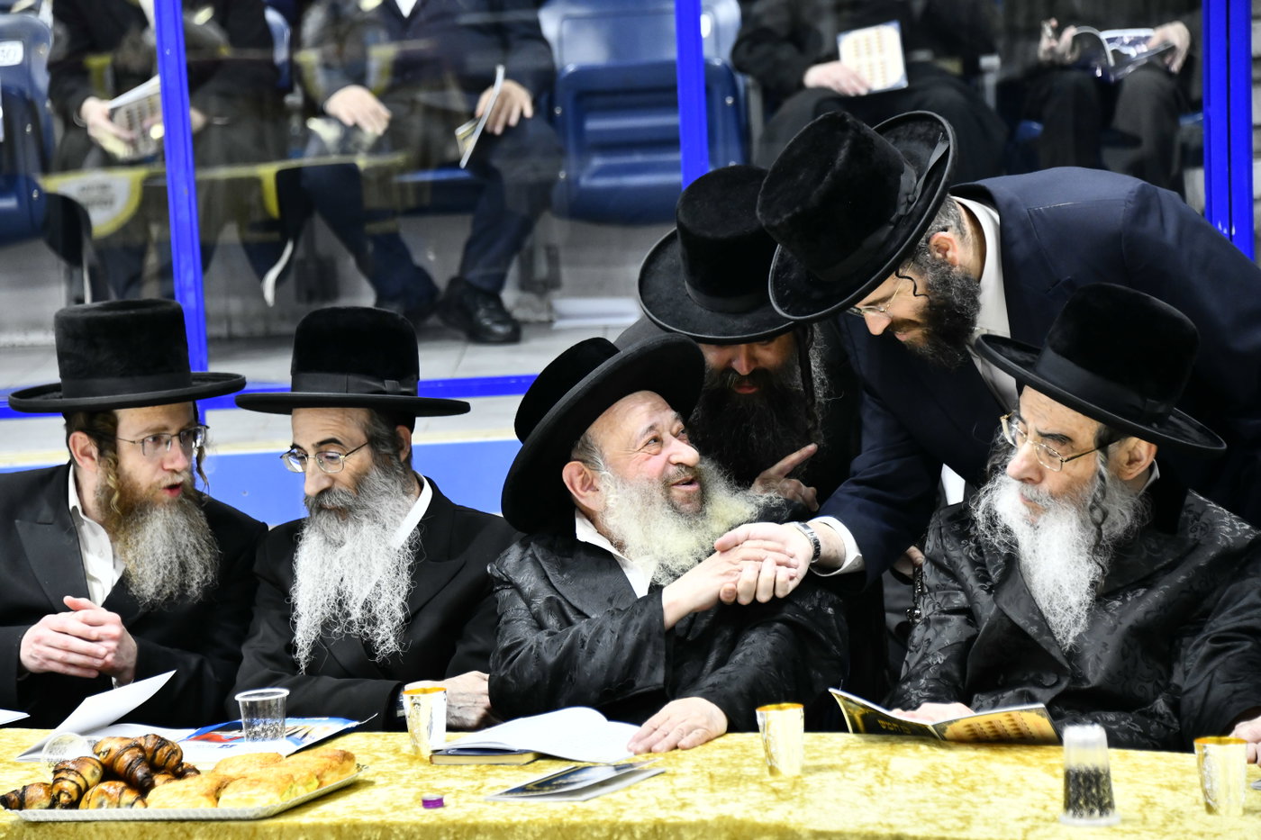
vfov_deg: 9.5
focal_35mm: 145
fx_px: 5078
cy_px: 420
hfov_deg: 14.2
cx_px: 630
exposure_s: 1/125
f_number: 5.6
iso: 1600
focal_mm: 145
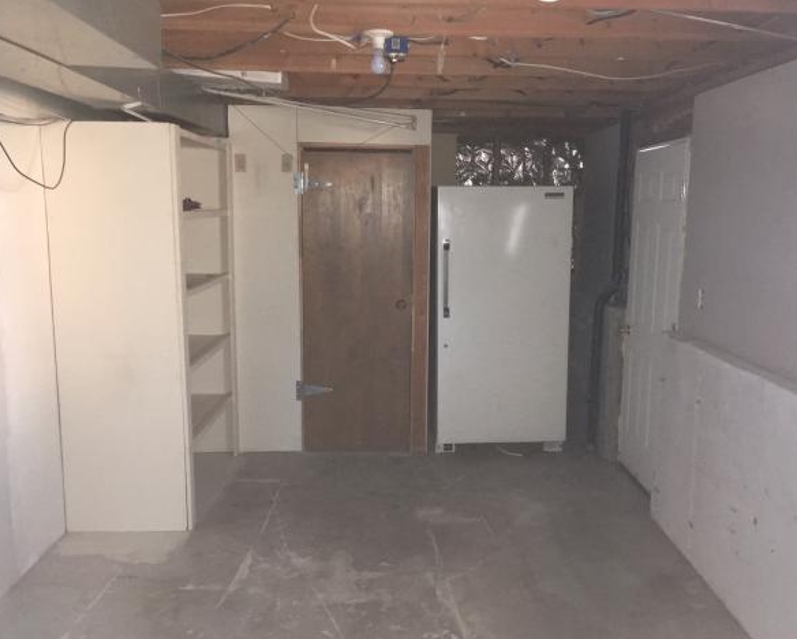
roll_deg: -0.2
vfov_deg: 47.2
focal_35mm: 31
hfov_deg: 57.1
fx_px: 732
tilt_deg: -8.9
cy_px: 325
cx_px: 411
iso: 250
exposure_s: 1/16
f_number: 2.2
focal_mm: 4.15
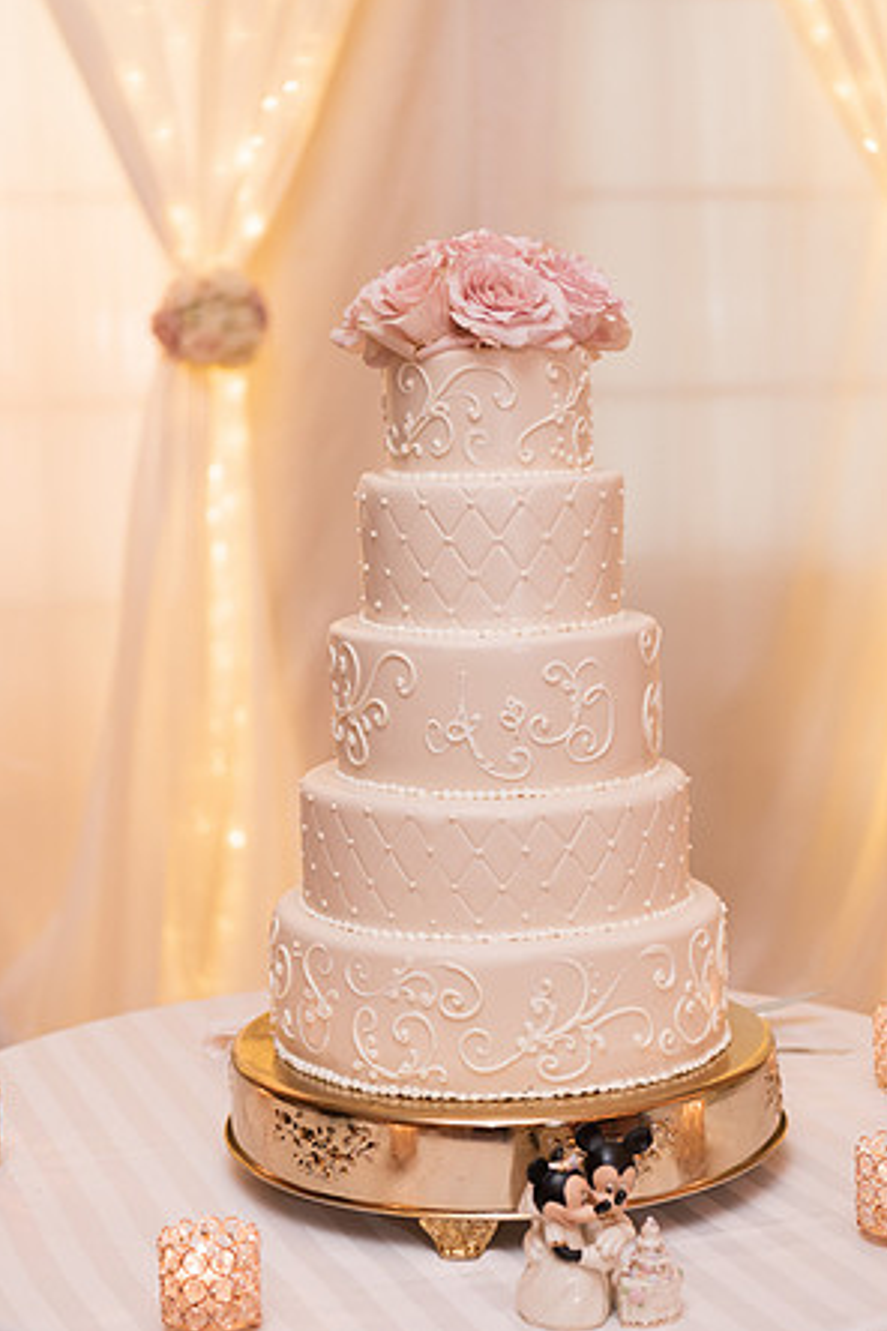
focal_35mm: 71
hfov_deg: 19.2
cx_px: 444
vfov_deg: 28.5
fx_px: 2624
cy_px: 660
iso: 640
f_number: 2.8
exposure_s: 1/100
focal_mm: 70
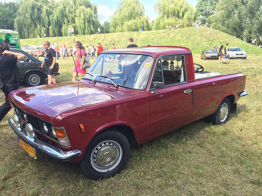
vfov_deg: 48.2
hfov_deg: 61.7
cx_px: 131
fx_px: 219
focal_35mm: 29
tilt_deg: -13.0
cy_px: 98
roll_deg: -1.6
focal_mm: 4.15
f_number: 2.2
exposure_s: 1/329
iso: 32
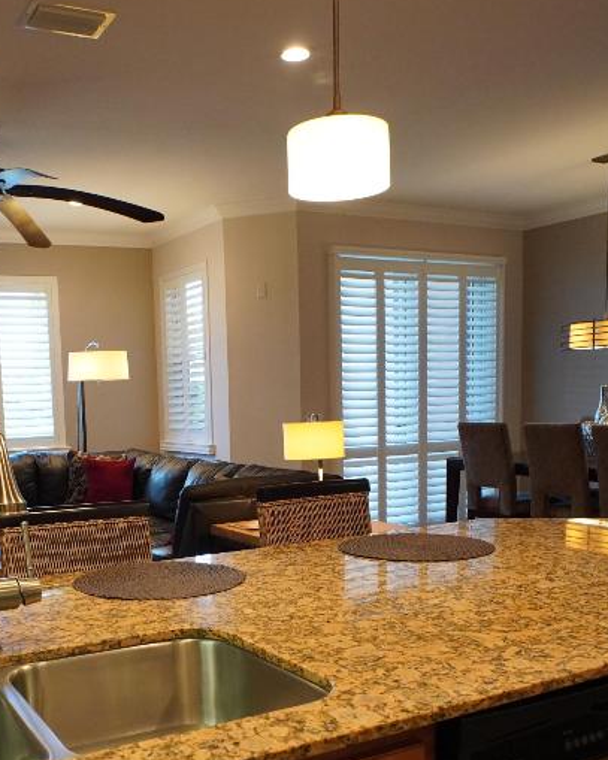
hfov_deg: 41.5
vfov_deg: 50.2
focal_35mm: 35
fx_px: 789
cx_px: 193
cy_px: 527
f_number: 4
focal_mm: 11
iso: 2000
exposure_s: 1/125
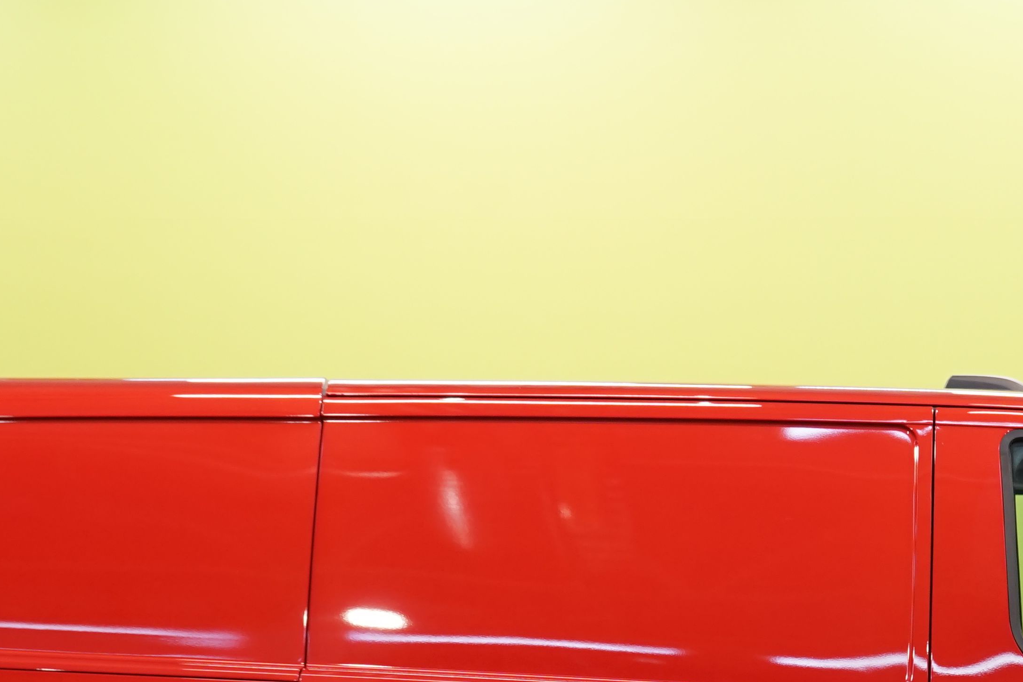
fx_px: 4944
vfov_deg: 7.8
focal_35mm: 174
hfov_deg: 11.8
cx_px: 761
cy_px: 865
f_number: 5.6
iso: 500
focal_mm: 63
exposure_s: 1/40
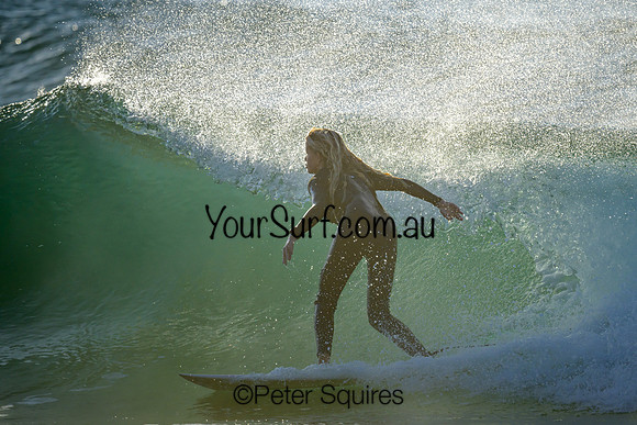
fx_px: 19452
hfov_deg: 1.9
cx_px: 438
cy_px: 133
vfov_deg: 1.3
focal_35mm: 1099
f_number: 6.3
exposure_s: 1/2000
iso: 200
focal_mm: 800
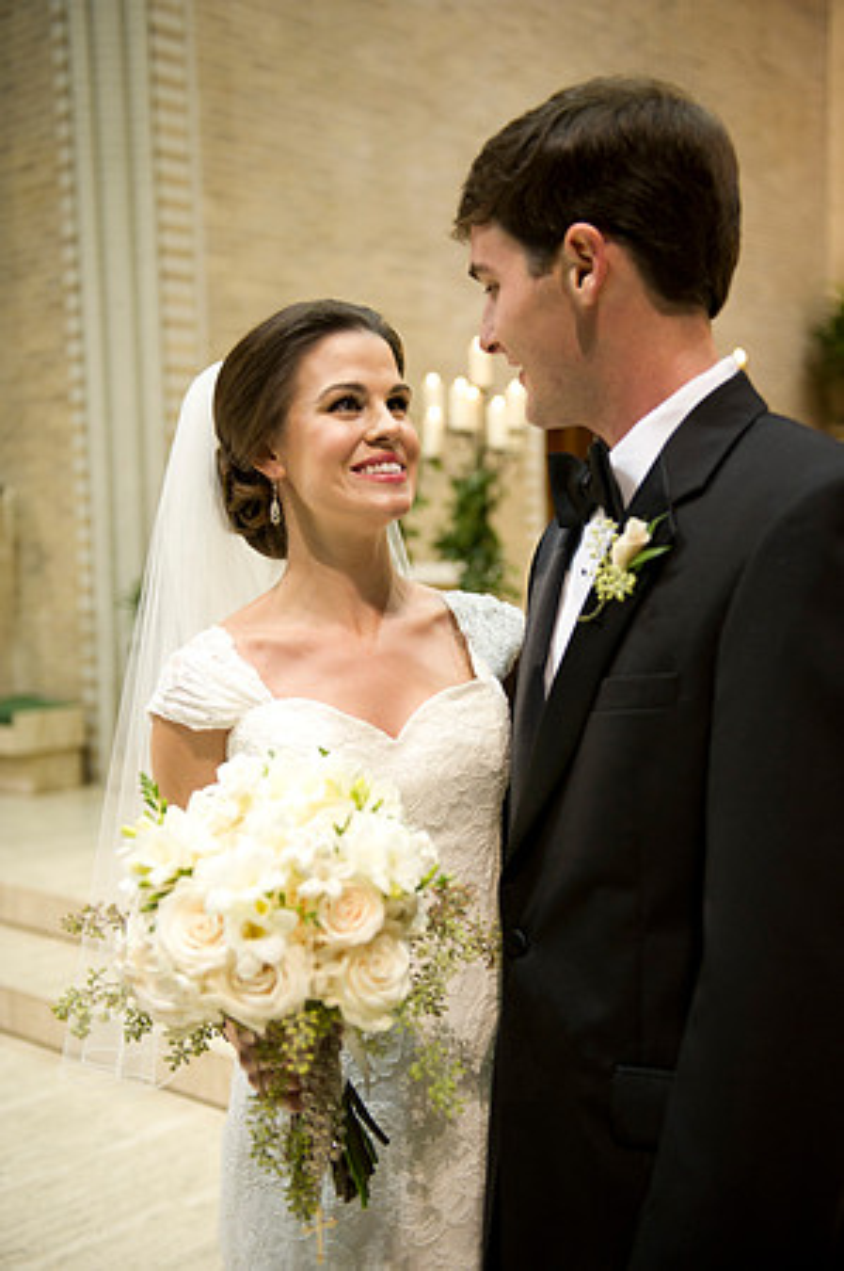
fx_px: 1551
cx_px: 422
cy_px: 636
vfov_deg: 44.5
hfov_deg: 30.4
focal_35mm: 44
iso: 1600
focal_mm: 44
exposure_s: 1/80
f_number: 2.8
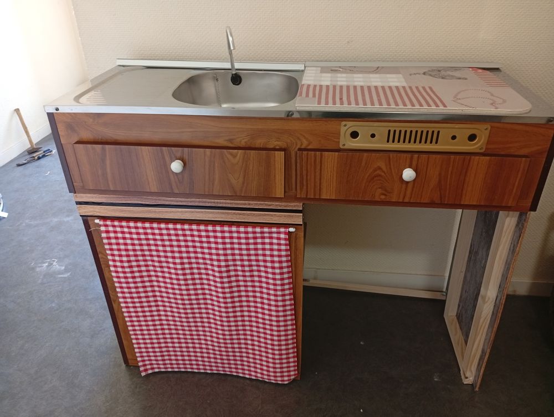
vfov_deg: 51.5
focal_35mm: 27
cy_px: 208
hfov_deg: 65.2
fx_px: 433
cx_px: 277
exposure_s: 1/33.3
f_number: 1.8
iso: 545
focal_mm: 3.98
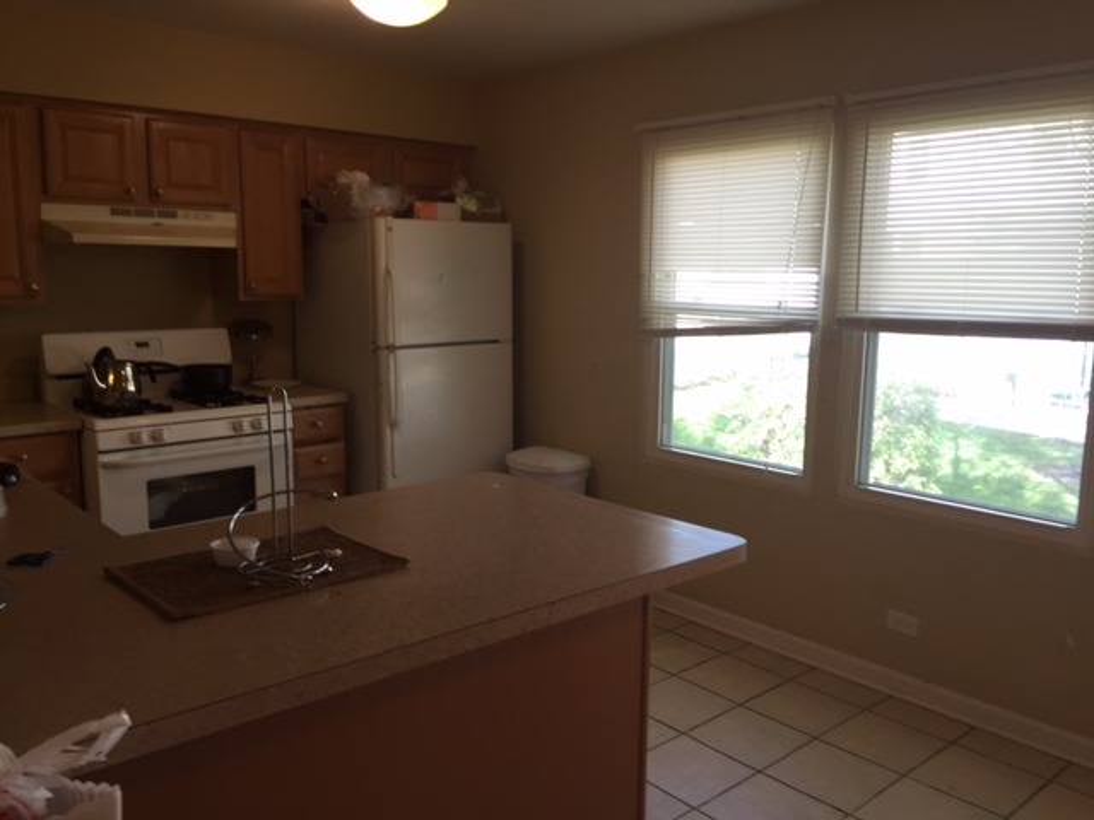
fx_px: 917
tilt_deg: -8.6
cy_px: 410
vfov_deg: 48.2
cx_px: 547
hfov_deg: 61.7
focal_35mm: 29
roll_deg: -2.0
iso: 32
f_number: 2.2
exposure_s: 1/40
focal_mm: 4.15
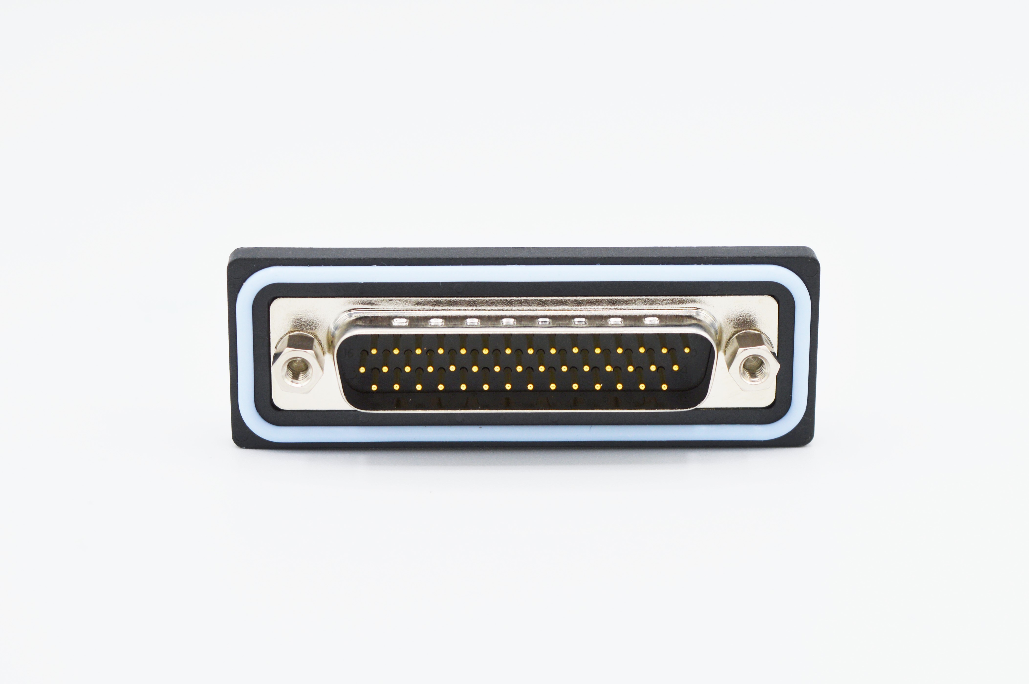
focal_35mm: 72
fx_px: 2056
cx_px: 514
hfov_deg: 28.1
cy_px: 342
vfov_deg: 18.9
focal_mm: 48
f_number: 8
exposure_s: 1/250
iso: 100
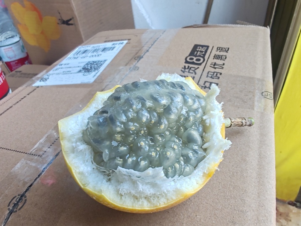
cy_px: 113
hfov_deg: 67.3
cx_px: 150
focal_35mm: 26
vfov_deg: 53.1
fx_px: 226
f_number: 2.2
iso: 80
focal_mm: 1.96
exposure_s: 1/50
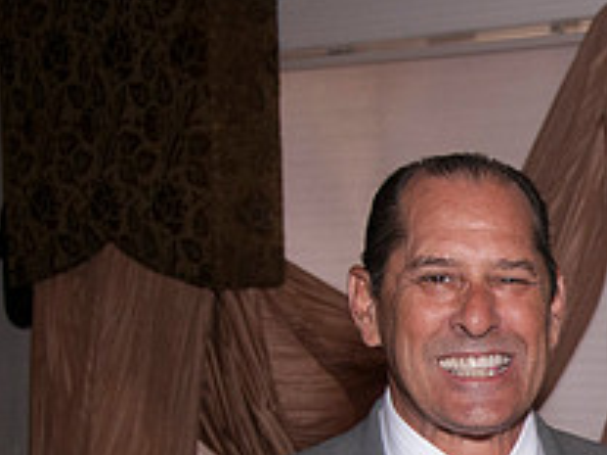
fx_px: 2261
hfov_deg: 14.6
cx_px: 801
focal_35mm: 129
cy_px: 556
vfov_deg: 11.2
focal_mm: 32
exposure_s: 1/60
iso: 400
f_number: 5.6
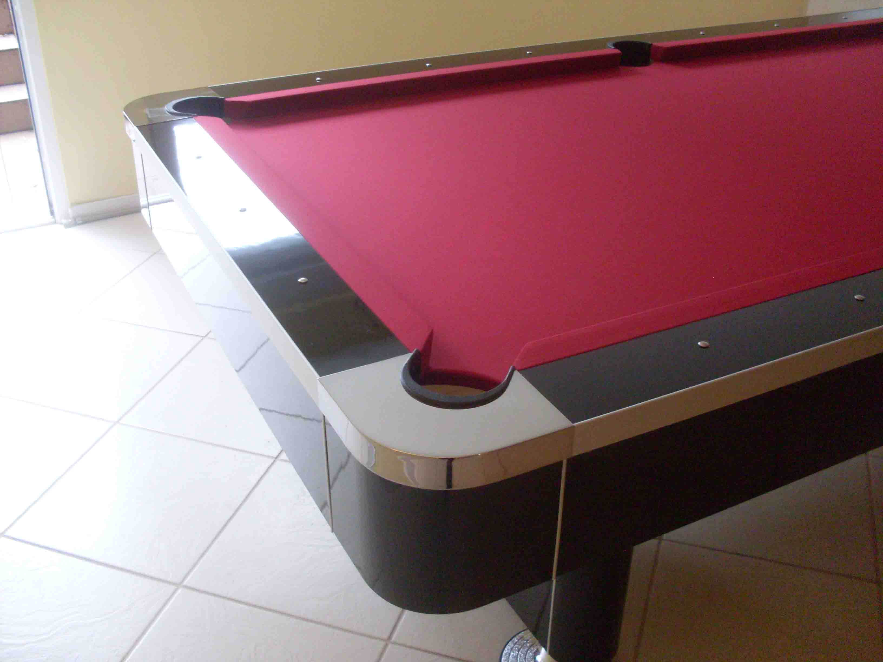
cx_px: 442
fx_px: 969
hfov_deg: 49.0
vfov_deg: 37.7
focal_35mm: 38
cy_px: 331
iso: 200
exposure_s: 1/20
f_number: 2.8
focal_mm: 6.3
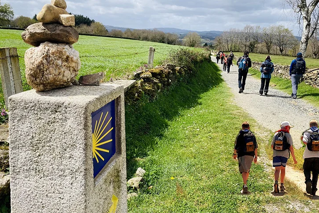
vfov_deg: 43.6
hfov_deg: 61.9
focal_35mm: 30
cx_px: 163
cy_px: 101
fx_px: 266
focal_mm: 3.99
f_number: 1.8
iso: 20
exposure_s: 1/1779
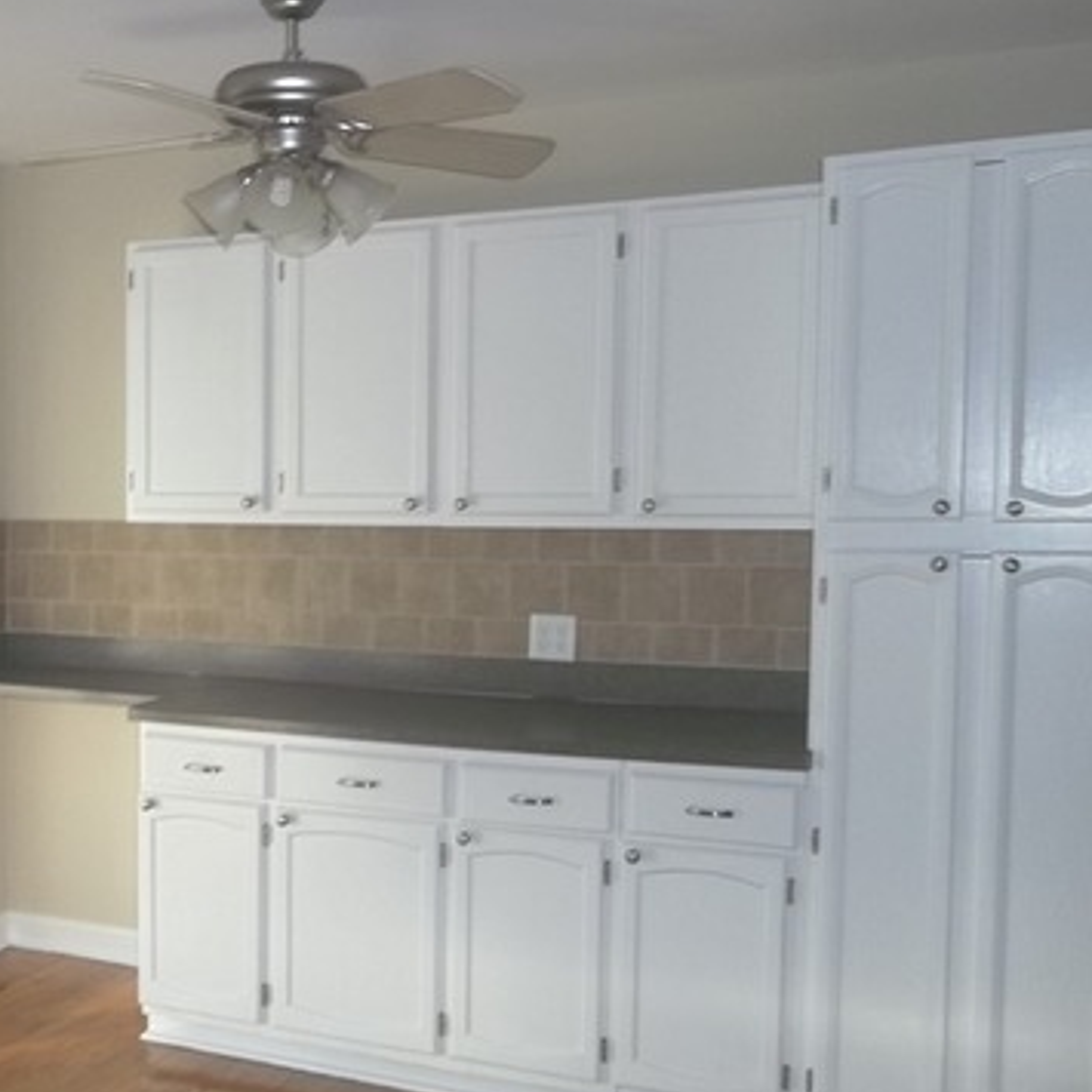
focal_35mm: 43
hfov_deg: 37.3
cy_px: 621
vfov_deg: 39.1
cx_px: 163
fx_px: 1535
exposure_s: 1/60
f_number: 3.5
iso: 80
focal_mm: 4.9
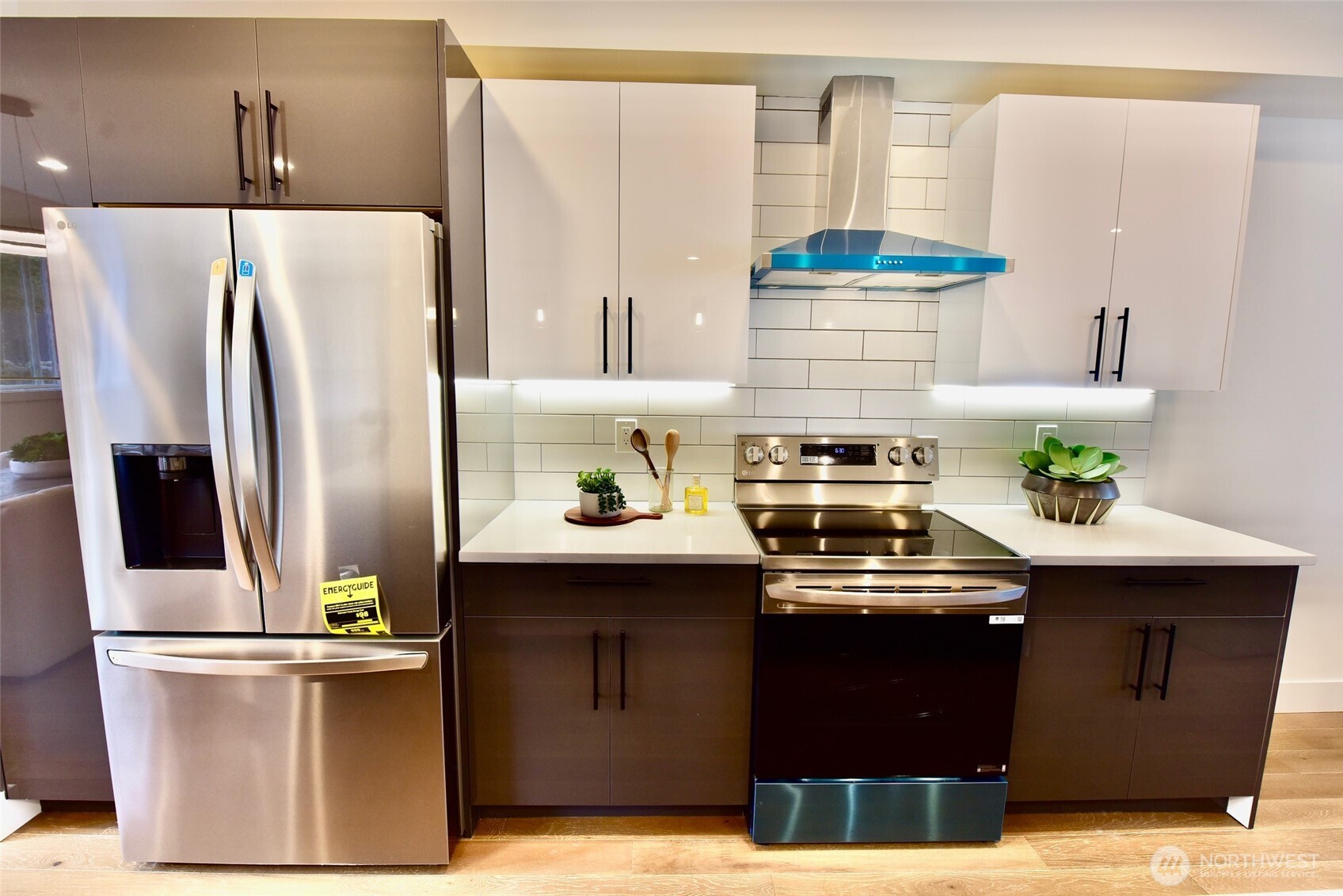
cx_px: 672
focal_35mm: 16
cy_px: 448
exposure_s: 1/40
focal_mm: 16
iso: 400
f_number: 5.6
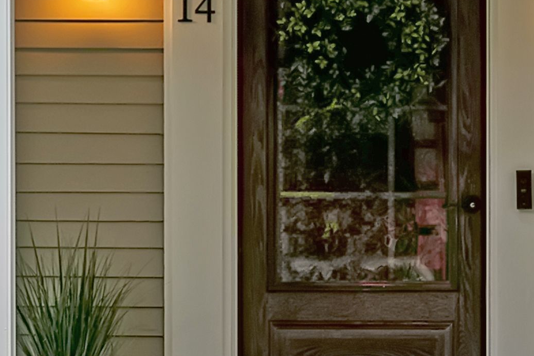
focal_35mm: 176
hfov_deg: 11.7
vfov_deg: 7.8
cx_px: 350
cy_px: 130
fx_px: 2611
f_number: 7.1
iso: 125
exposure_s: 4
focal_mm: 23
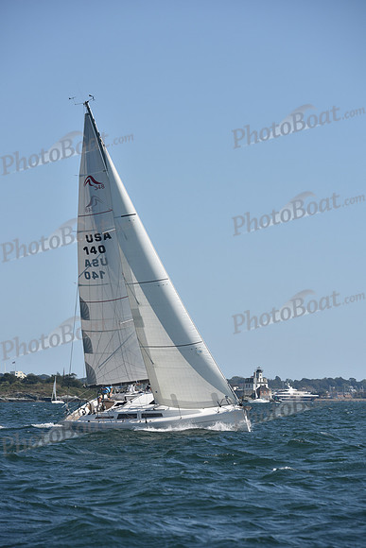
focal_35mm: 135
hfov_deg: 10.2
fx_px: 2057
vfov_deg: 15.2
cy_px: 274
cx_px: 183
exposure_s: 1/1000
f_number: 6.3
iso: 250
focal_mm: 135
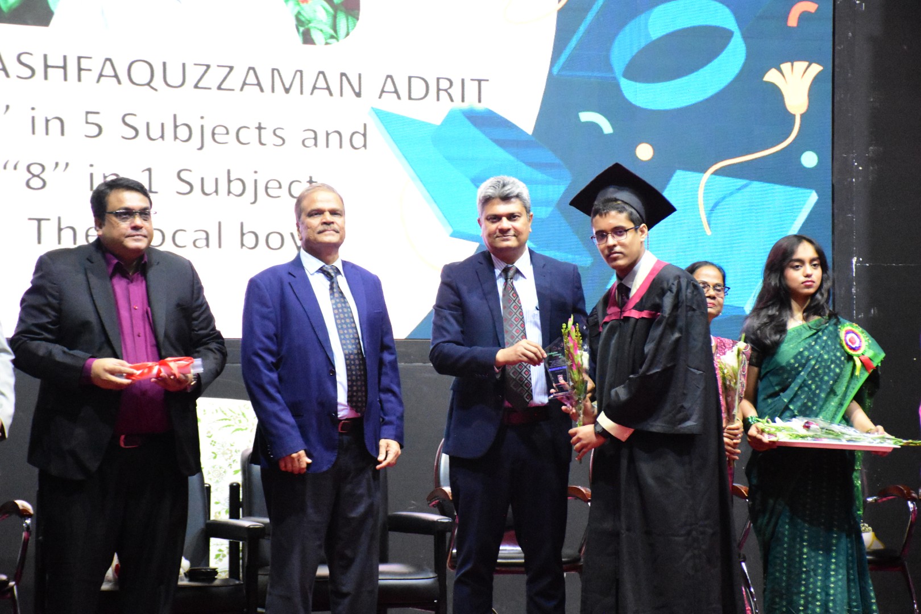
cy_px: 307
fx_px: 2686
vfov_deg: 13.0
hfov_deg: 19.5
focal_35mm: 105
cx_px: 460
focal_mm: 70
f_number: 5.6
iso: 11400
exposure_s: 1/125
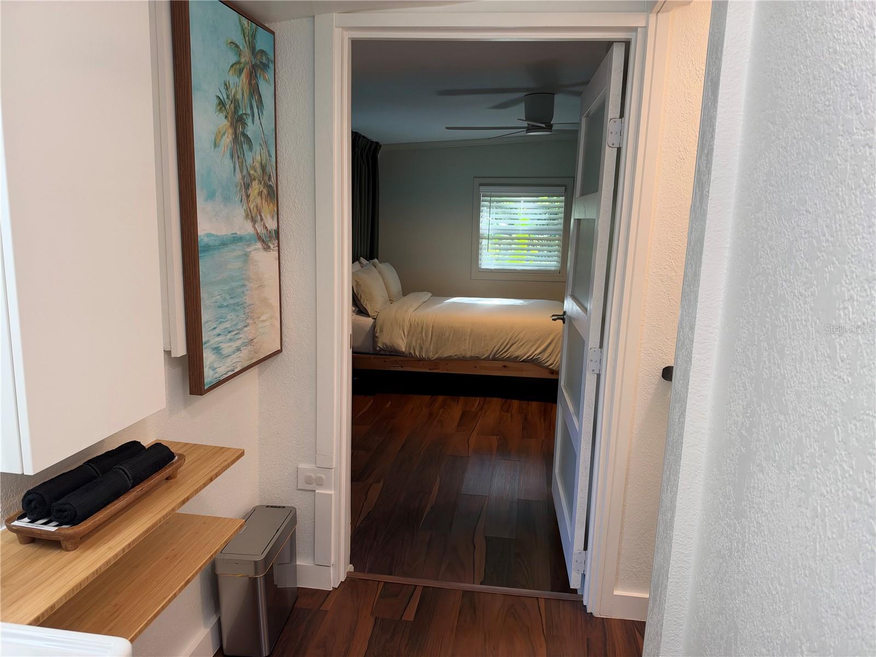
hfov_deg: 71.6
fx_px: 607
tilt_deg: -11.0
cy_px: 328
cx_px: 438
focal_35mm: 24
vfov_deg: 56.8
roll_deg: -1.5
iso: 125
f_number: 1.8
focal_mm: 6.93
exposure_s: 1/120
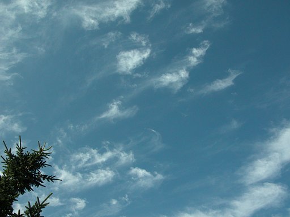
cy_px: 108
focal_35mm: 35
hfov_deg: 52.6
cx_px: 145
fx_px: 293
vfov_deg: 40.7
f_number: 5
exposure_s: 1/1515
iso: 200
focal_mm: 8.9
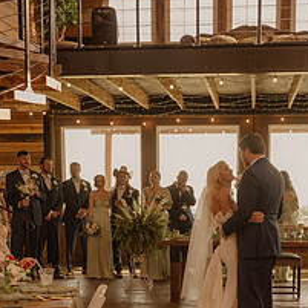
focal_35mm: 59
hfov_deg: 28.9
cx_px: 198
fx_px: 594
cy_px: 264
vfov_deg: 28.2
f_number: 2.8
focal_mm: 24
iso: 1000
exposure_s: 1/250
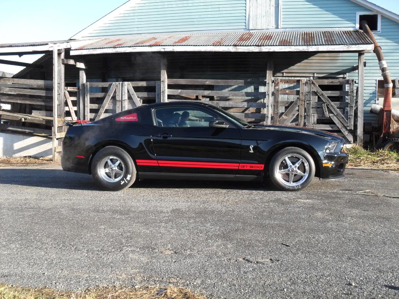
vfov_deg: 40.7
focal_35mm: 35
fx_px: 403
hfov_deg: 52.6
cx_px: 200
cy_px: 150
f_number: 2.8
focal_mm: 6.2
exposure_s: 1/350
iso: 100
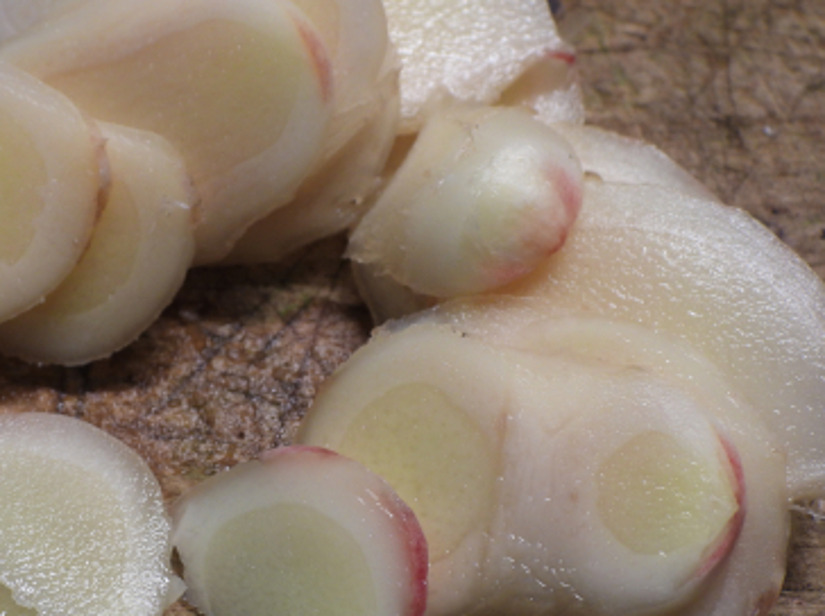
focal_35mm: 87
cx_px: 194
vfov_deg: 16.9
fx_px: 2071
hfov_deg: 22.3
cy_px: 341
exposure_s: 1/30
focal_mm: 9.8
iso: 125
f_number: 3.5
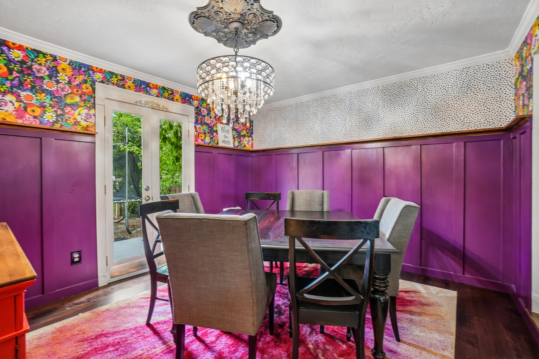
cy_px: 180
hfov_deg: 100.4
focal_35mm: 15
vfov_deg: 77.3
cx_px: 270
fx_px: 225
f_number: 8
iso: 400
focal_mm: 10
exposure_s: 1/5
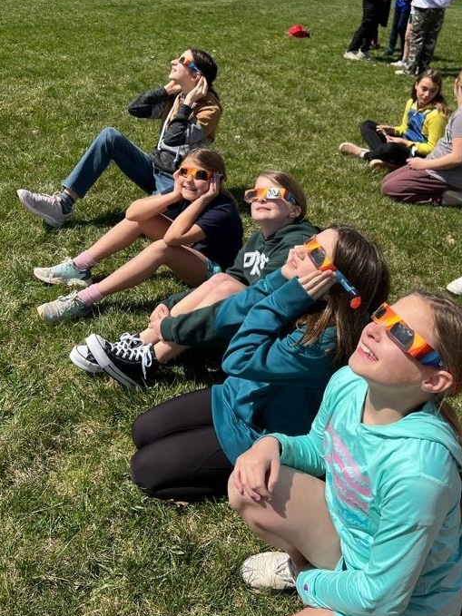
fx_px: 570
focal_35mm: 32
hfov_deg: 44.1
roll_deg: -7.3
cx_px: 239
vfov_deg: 56.3
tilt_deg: -26.8
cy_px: 243
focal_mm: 5.7
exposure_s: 1/974
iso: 50
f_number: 1.5
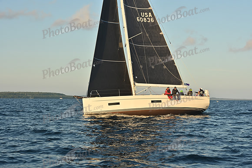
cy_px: 84
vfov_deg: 19.5
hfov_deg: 28.8
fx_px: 490
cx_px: 126
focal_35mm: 70
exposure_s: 1/800
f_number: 11
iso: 800
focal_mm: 70
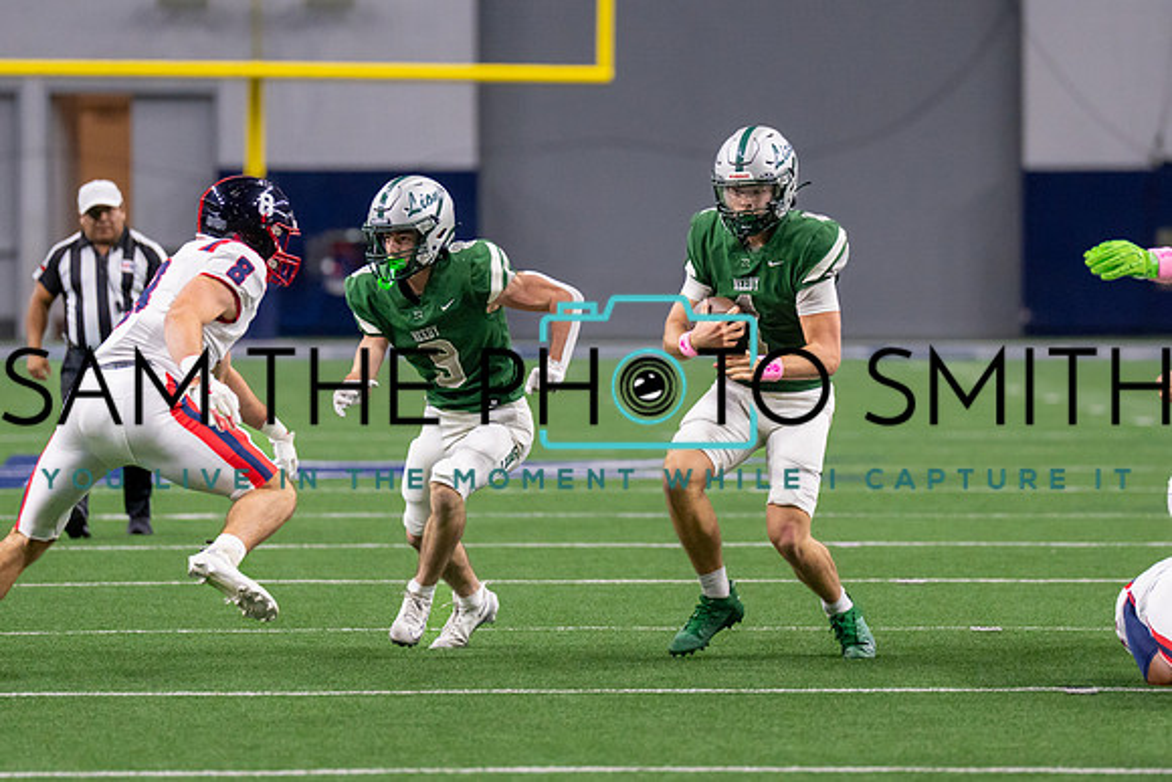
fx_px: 11161
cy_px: 305
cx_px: 699
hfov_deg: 6.0
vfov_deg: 4.0
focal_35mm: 343
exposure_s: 1/1000
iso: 2000
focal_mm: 200
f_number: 2.8
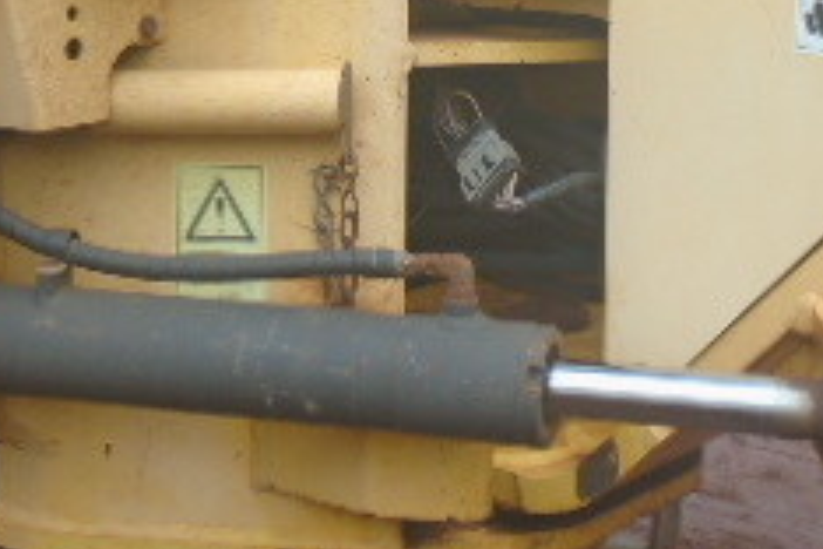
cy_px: 67
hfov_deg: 27.3
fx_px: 1692
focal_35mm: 74
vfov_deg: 18.2
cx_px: 457
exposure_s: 1/500
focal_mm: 4.6
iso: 100
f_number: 3.2
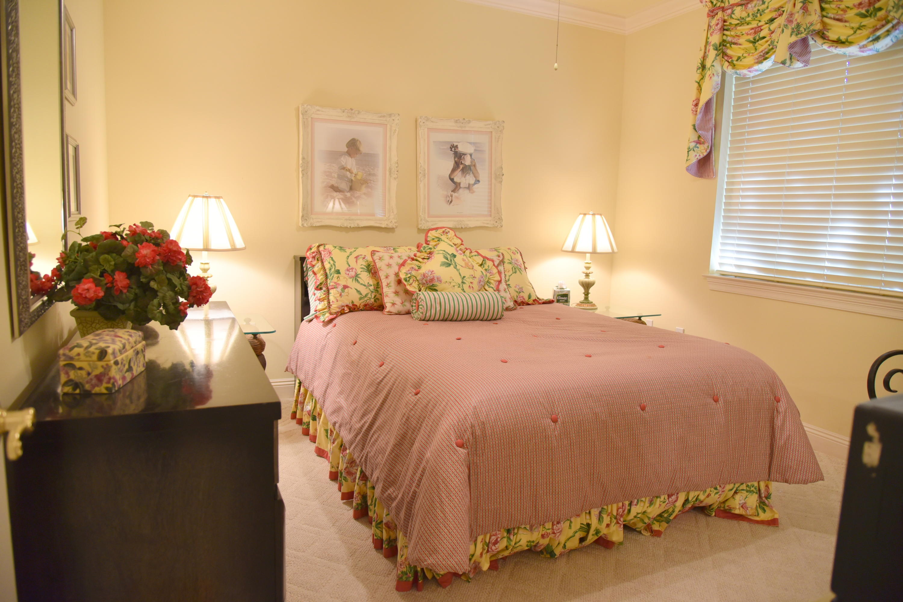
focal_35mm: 24
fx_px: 602
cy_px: 301
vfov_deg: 53.1
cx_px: 452
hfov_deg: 73.7
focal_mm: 24
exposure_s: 1/60
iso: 1000
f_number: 4
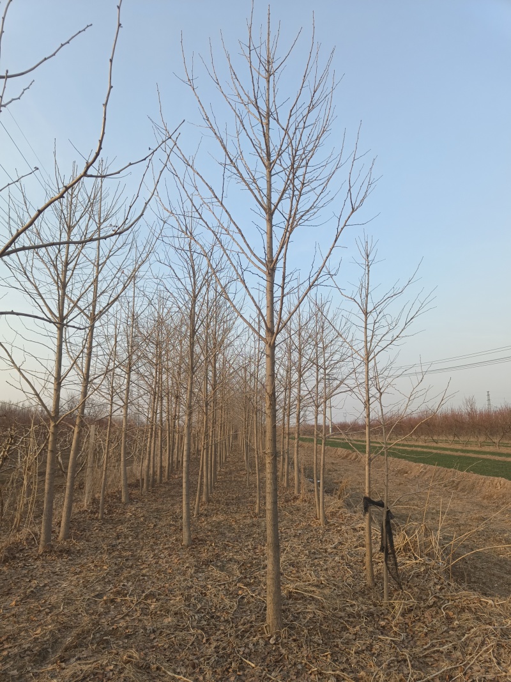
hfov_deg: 58.9
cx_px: 256
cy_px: 341
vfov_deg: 73.9
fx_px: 453
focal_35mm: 23
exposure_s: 1/204
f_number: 1.88
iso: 100
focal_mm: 5.59
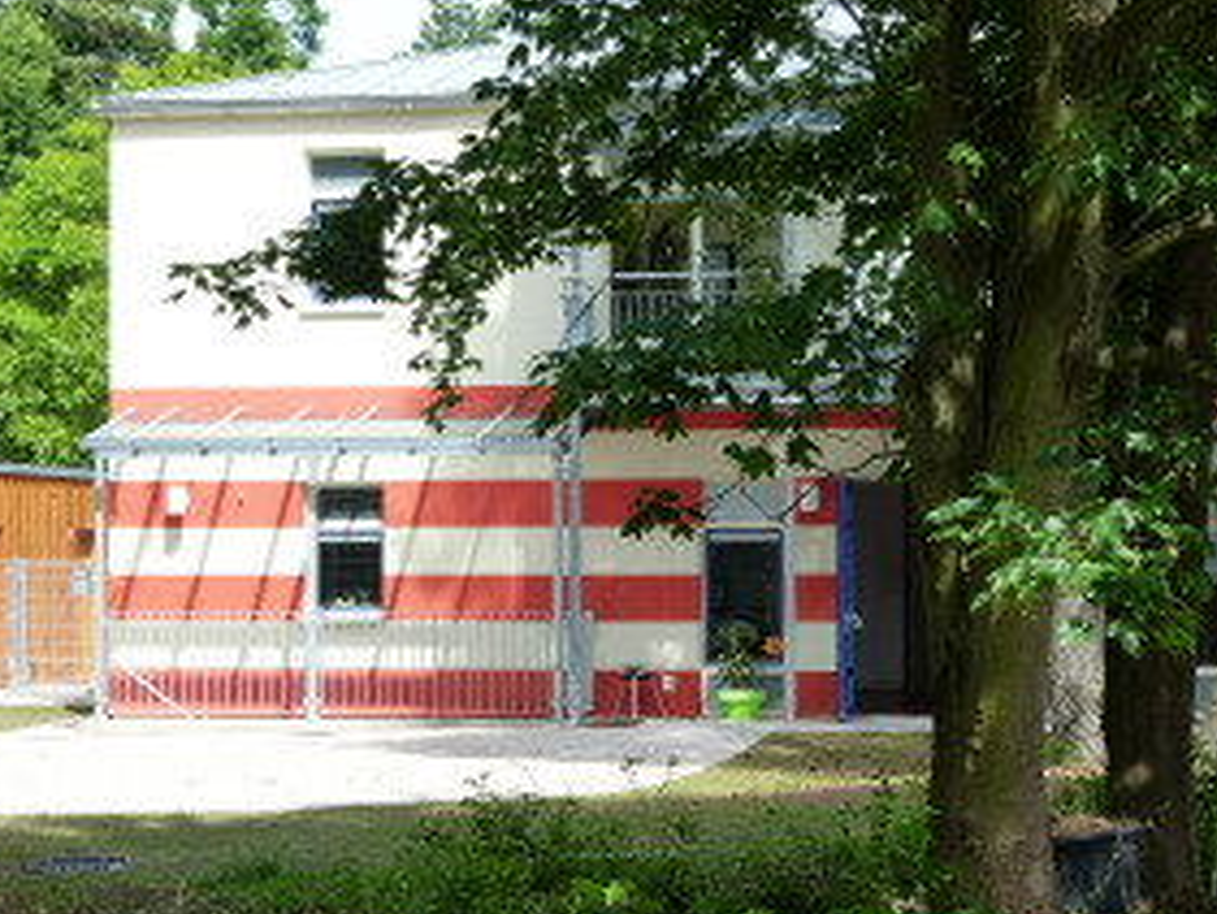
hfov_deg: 18.0
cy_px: 502
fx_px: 3834
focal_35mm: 109
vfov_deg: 13.6
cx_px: 671
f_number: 4
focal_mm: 14.8
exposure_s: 1/400
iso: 160
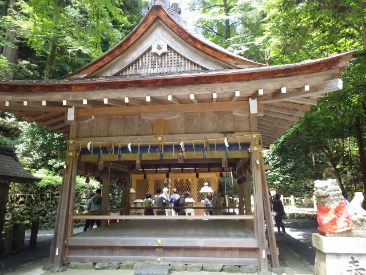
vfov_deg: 54.9
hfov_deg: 69.4
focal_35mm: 25
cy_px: 138
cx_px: 183
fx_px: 264
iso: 125
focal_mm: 4.5
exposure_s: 1/80
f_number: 2.8
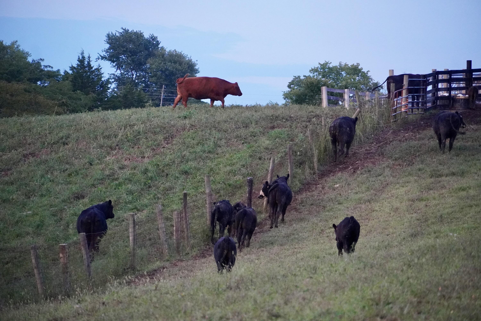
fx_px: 2705
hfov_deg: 10.2
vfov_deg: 6.8
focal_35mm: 202
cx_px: 240
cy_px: 160
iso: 6400
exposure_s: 1/250
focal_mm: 135
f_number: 5.6
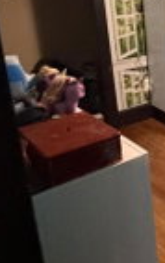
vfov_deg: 39.1
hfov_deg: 18.7
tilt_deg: -15.8
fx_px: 359
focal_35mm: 50
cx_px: 311
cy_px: 63
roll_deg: -2.2
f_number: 2.2
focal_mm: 2.22
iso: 1000
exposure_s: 1/60
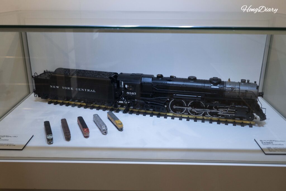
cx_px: 143
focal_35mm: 35
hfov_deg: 54.4
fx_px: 278
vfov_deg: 37.9
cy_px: 96
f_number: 4.5
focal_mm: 35
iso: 2000
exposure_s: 1/160
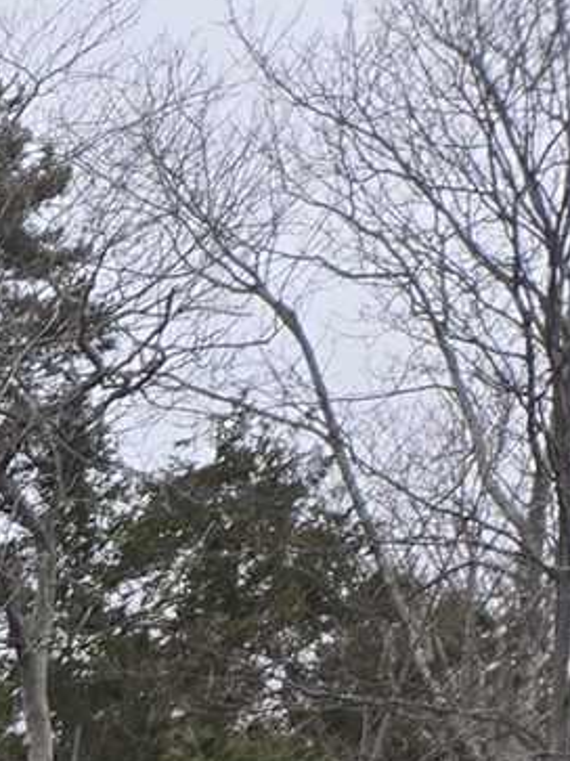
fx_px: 3207
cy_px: 1962
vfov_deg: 10.9
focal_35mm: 146
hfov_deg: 8.5
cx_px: -1150
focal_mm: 5.4
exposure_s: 1/249
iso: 25
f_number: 1.8
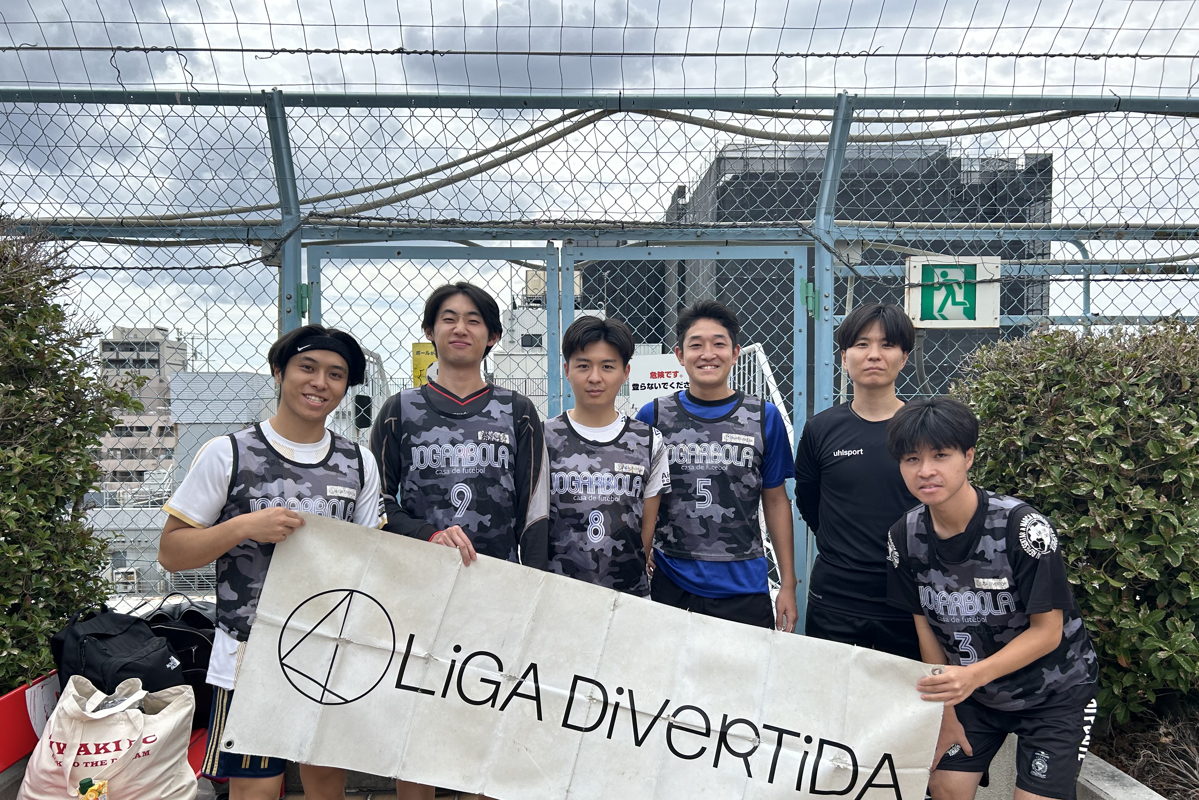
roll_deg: +0.8
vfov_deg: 46.3
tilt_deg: -2.3
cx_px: 588
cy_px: 445
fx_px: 932
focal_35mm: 28
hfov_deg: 65.5
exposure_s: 1/3460
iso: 50
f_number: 1.5
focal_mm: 5.7
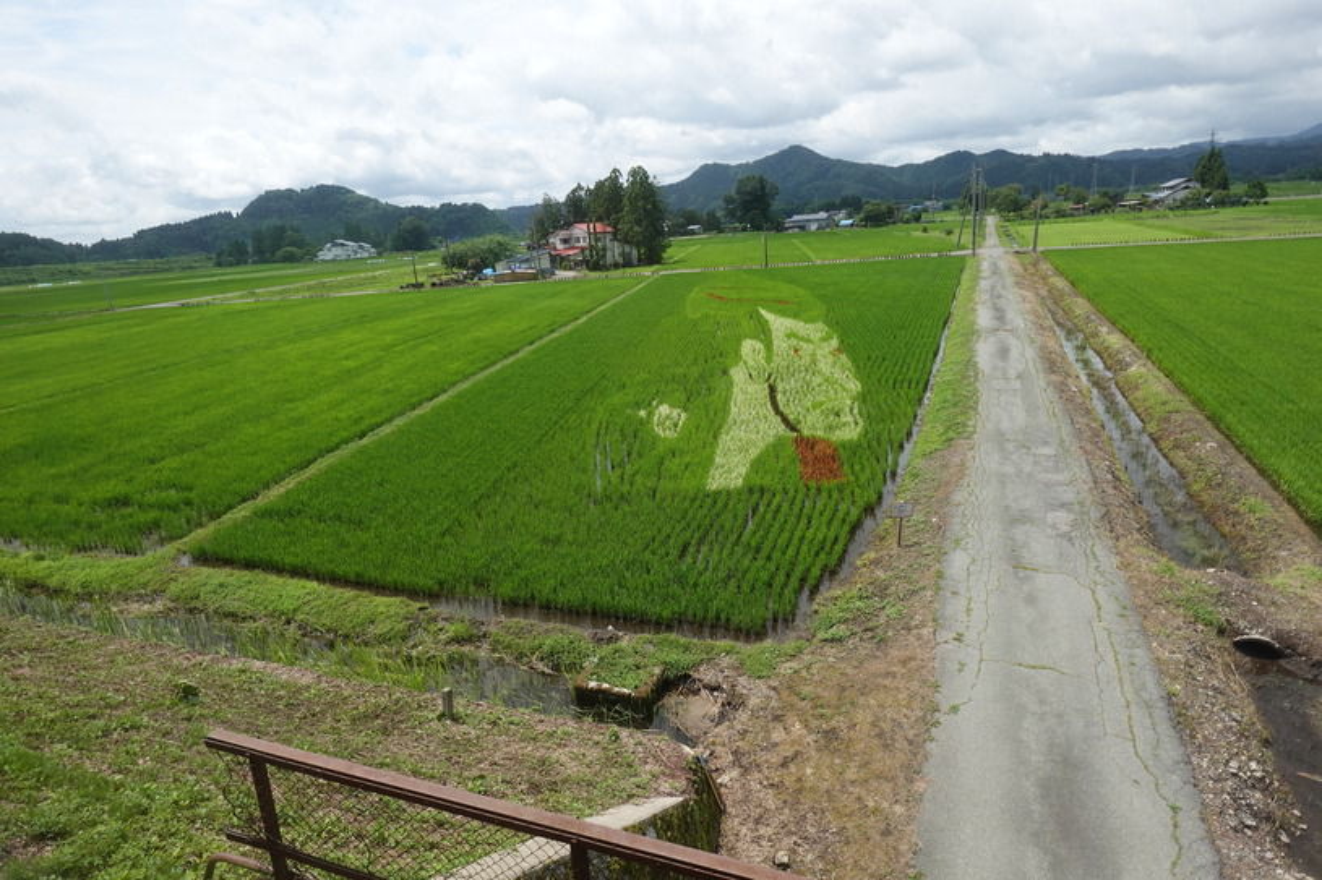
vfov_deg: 61.9
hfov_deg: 84.0
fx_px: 734
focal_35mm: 20
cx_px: 661
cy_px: 440
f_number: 2
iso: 125
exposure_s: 1/3200
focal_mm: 7.6
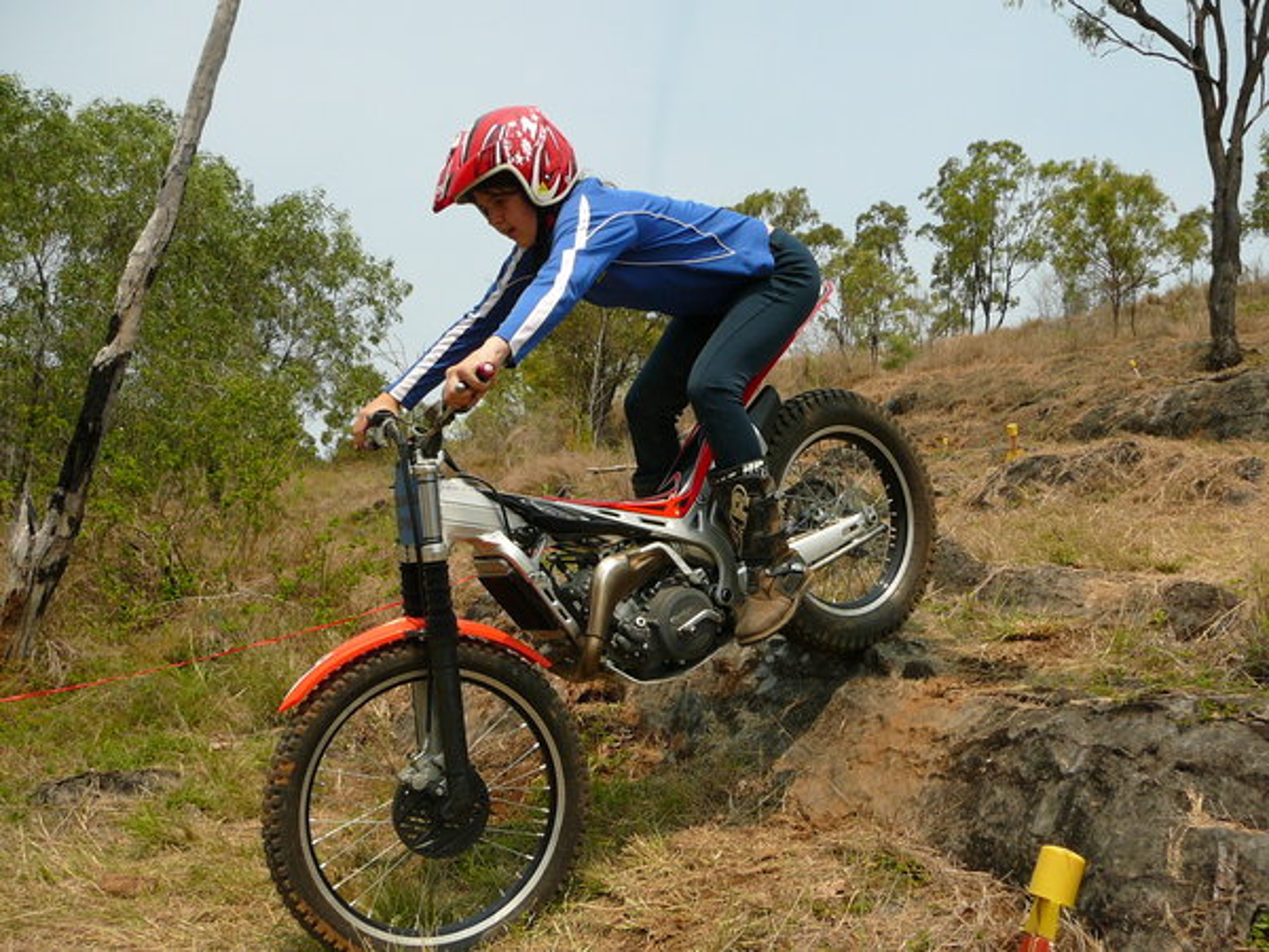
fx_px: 1283
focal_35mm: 35
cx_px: 634
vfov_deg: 40.7
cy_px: 476
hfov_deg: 52.6
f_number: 5
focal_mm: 5.2
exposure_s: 1/400
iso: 80
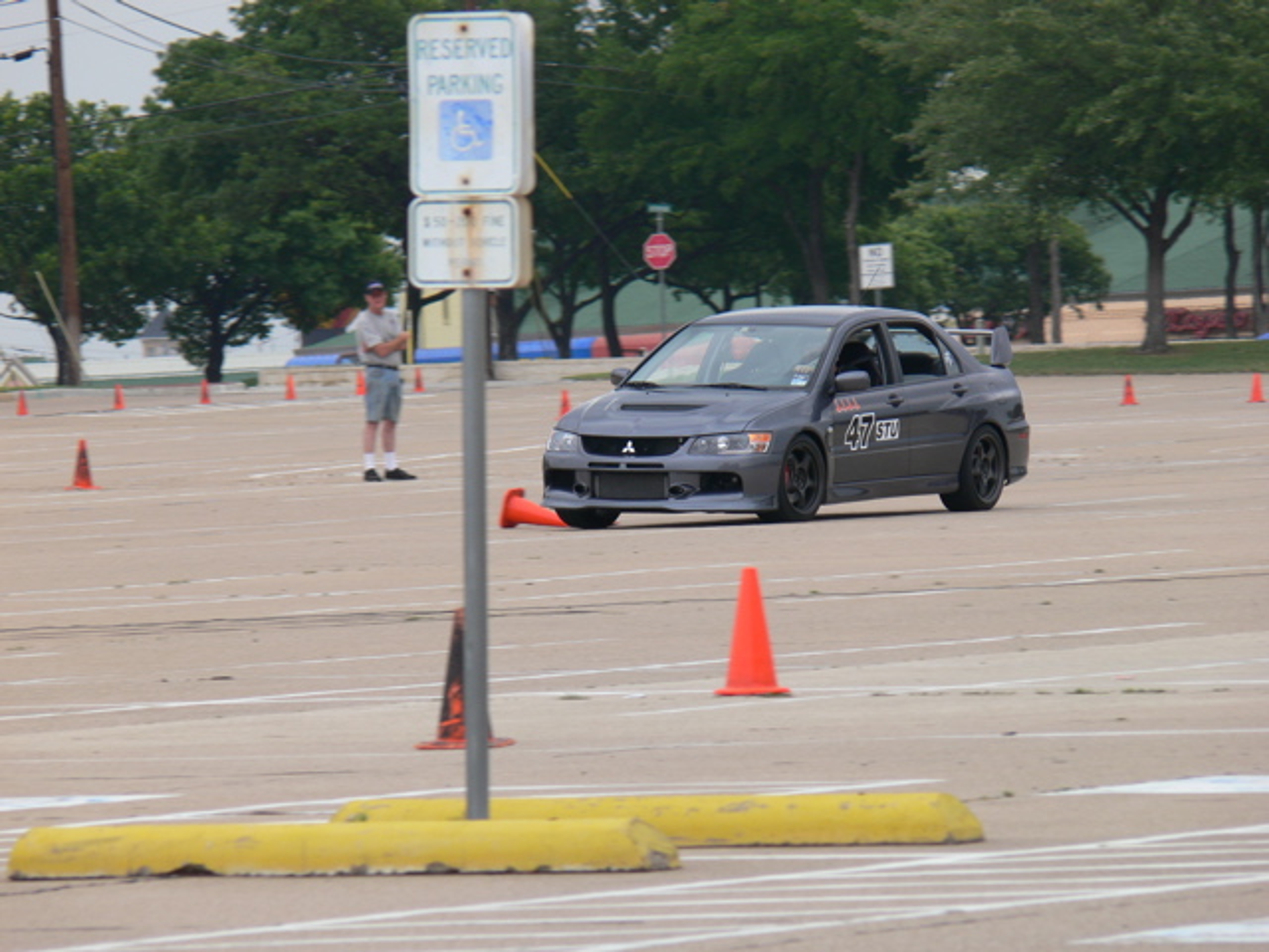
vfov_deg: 3.5
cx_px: 634
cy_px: 476
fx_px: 15397
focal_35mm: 420
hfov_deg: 4.7
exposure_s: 1/250
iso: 80
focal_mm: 88.8
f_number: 5.6
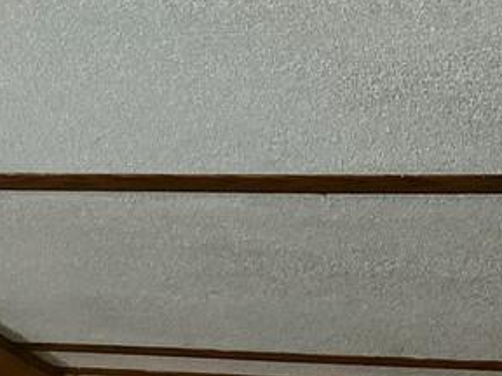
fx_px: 1856
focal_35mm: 128
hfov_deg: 14.5
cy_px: 898
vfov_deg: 10.1
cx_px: -213
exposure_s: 1/10
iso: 125
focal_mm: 5.4
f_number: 1.8
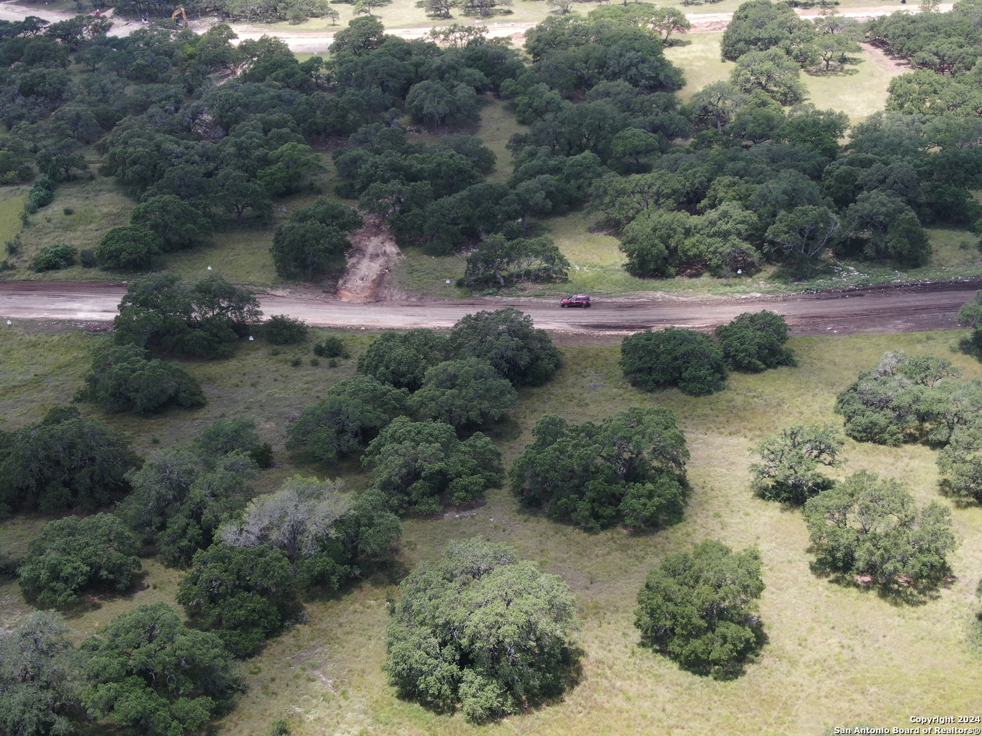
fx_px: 1362
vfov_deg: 30.3
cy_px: 368
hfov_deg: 39.7
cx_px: 491
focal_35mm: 48
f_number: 3.8
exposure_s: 1/240
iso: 100
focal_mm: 8.6
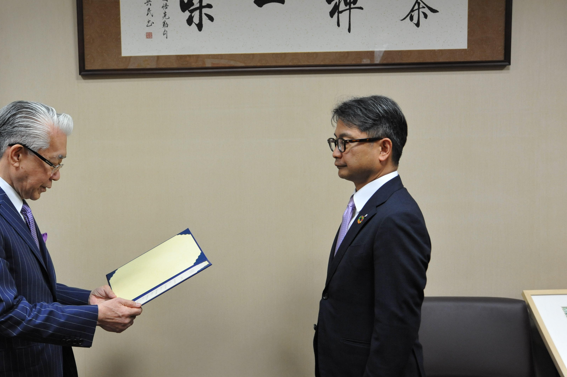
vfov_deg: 29.8
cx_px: 196
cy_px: 163
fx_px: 708
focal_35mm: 45
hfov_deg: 43.1
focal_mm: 34
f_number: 5.6
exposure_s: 1/125
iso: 2000
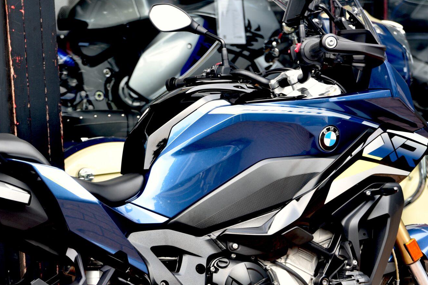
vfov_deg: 12.7
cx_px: 143
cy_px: 248
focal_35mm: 107
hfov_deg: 19.0
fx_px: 1272
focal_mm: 55
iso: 100
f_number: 3.2
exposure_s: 1/60
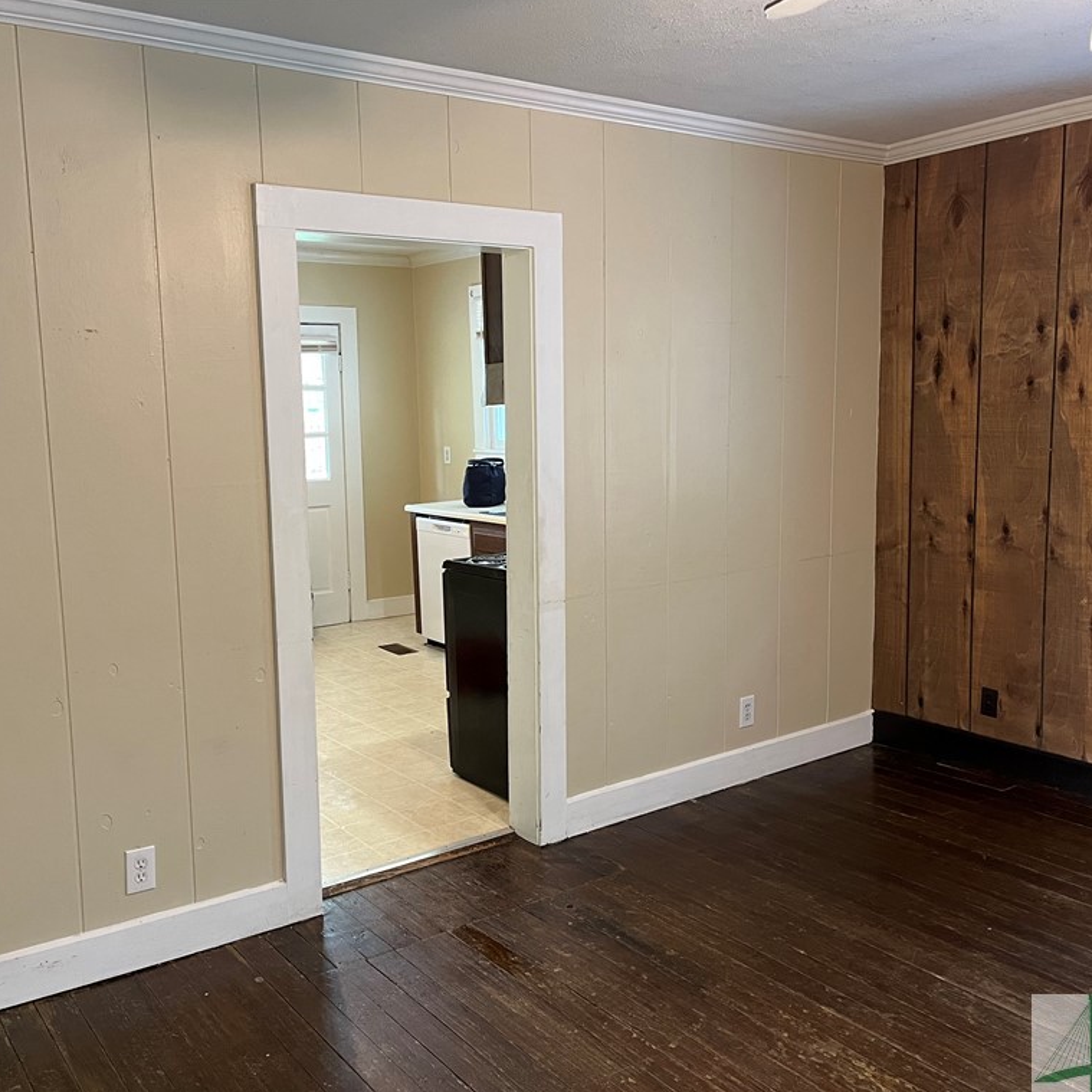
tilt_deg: -7.3
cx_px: 545
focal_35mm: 31
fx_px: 1106
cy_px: 547
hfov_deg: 52.5
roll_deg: +1.0
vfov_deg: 52.5
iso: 320
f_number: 1.6
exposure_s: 1/60
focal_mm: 5.1
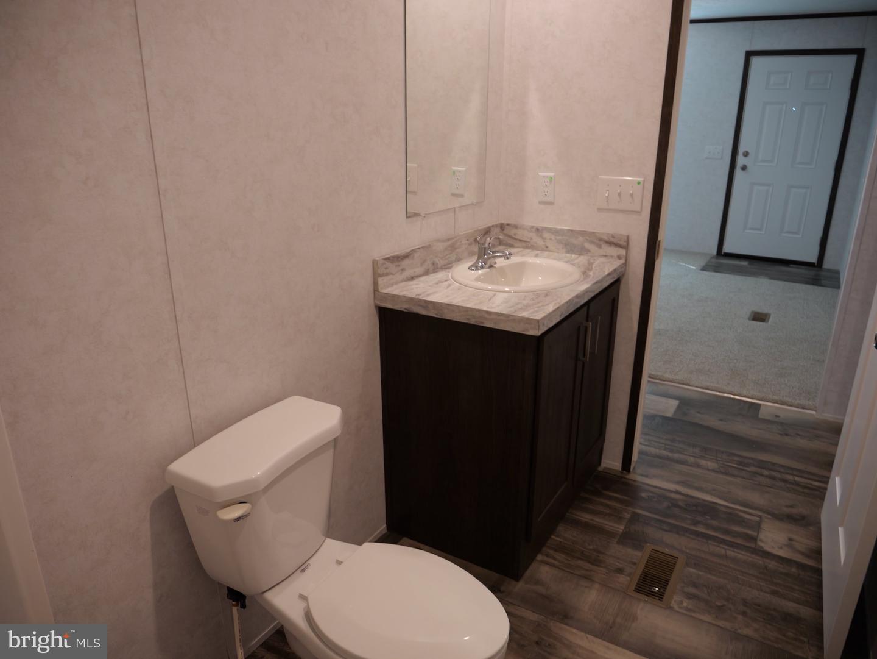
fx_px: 608
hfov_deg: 71.6
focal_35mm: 24
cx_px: 438
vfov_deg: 56.8
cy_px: 330
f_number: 2.8
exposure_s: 1/60
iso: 250
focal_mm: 12
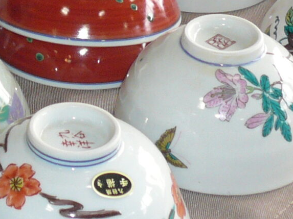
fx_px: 1286
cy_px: -80
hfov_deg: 12.5
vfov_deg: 9.5
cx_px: -112
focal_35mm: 152
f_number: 3
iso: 100
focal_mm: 5.4
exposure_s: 1/30
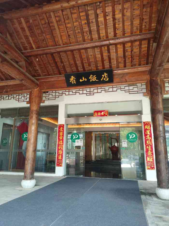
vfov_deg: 71.6
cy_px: 113
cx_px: 84
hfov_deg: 56.8
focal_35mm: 24
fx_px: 156
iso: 76
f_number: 1.69
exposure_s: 1/100
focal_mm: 6.72
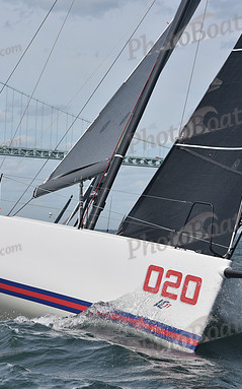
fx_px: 1500
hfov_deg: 9.2
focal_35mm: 142
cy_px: 194
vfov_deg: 14.7
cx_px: 75
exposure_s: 1/800
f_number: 9
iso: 320
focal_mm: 92
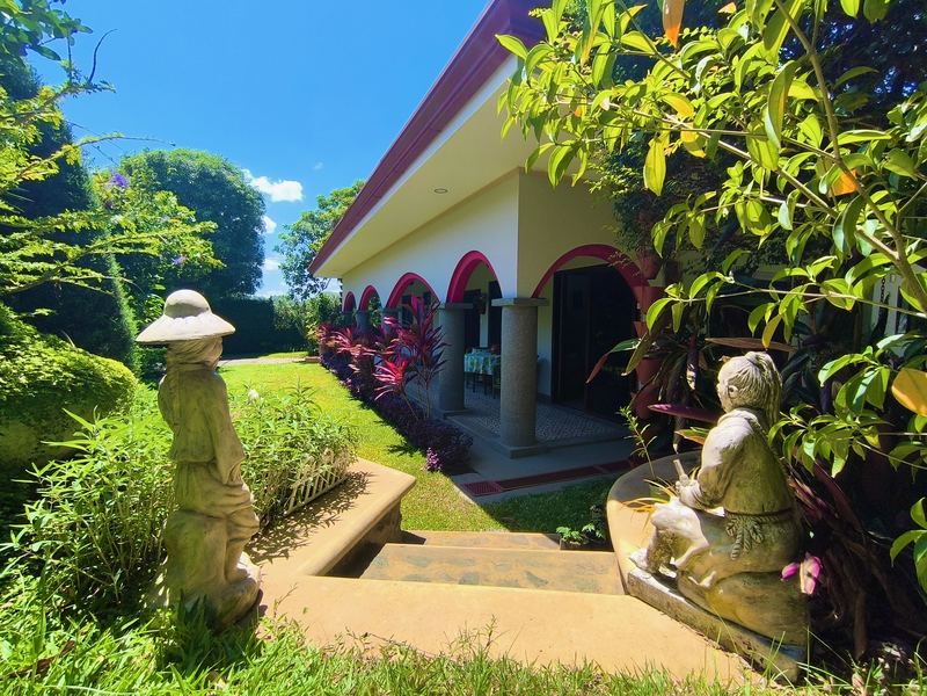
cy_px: 348
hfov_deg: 94.5
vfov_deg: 78.1
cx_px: 464
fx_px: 428
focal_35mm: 16
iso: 50
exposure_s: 1/1270
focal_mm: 1.65
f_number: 2.2
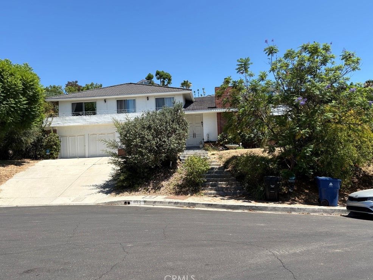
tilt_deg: +3.9
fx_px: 291
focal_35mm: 27
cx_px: 188
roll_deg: +2.2
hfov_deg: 65.3
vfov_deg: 51.4
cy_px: 139
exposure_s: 1/2747
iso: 50
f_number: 1.6
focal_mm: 5.96
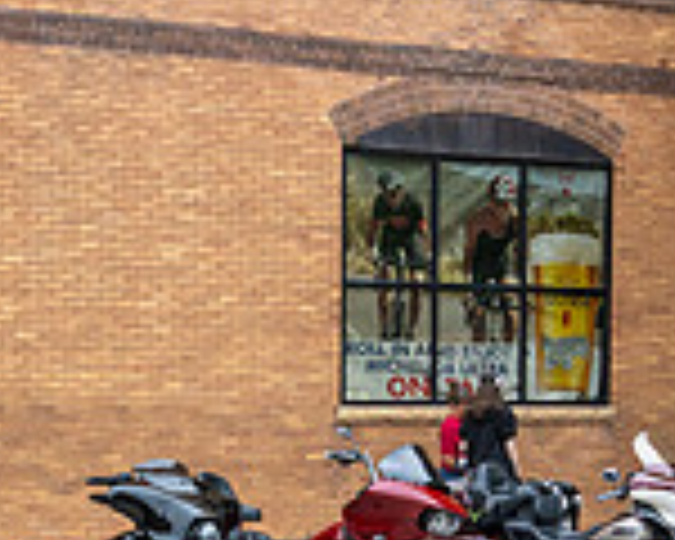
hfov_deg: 19.8
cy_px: 466
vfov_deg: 15.9
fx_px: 1918
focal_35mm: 96
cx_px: 162
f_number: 5
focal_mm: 26.5
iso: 320
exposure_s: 1/200
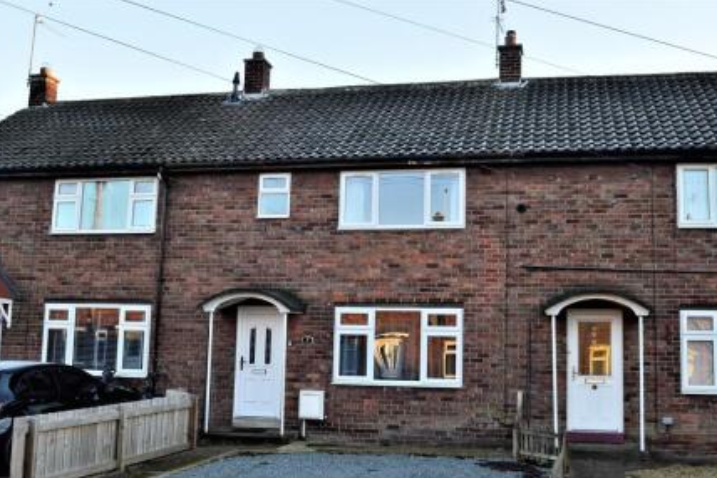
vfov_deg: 33.4
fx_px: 796
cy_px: 262
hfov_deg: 48.4
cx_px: 380
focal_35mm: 40
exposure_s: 1/80
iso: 400
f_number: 8
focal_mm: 24
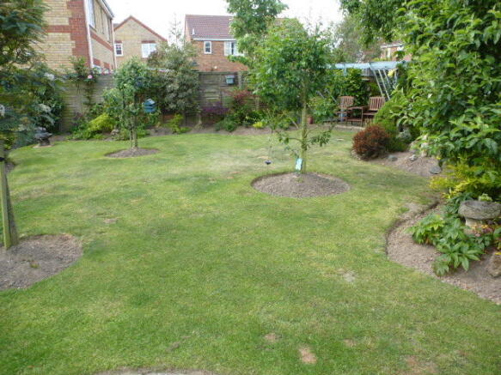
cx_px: 250
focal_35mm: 24
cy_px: 188
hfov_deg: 71.6
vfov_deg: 56.8
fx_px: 347
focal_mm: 4.3
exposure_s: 1/160
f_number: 3.3
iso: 100
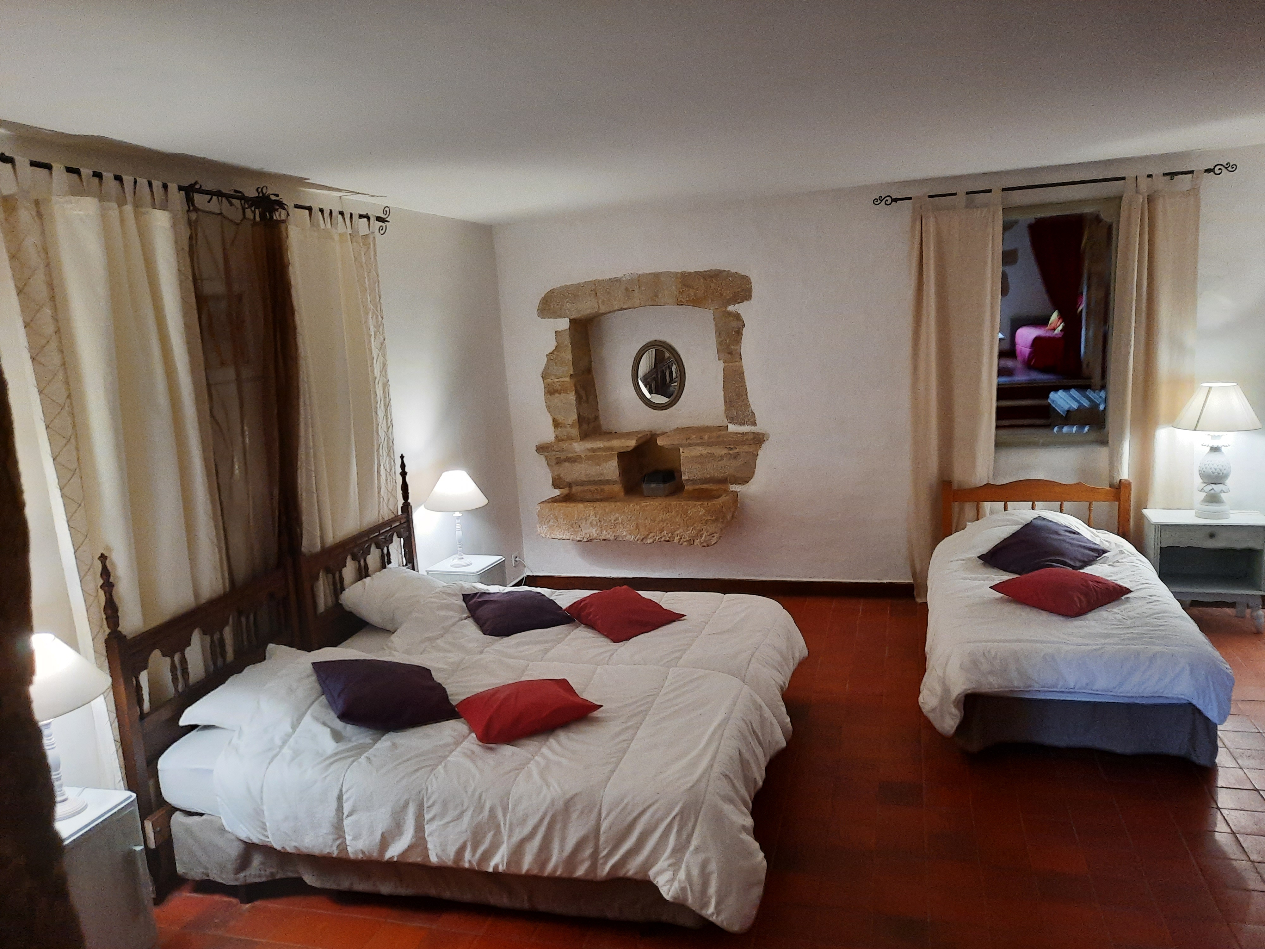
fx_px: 914
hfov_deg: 69.4
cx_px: 632
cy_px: 474
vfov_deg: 54.9
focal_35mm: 25
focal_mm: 4.6
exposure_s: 1/33
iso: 320
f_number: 2
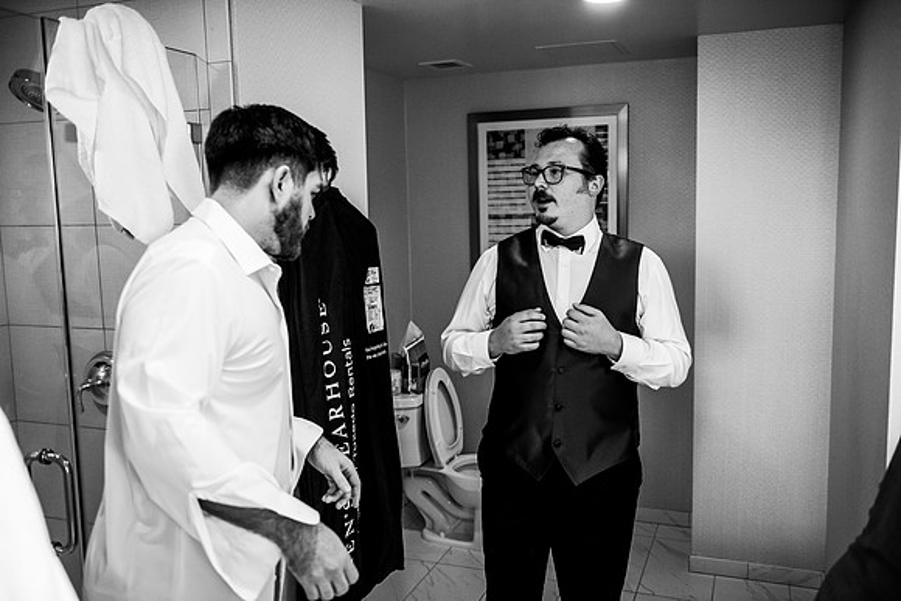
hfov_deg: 55.8
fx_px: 851
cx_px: 450
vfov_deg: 38.9
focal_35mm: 34
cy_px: 300
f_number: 2.8
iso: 1250
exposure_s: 1/125
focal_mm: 34
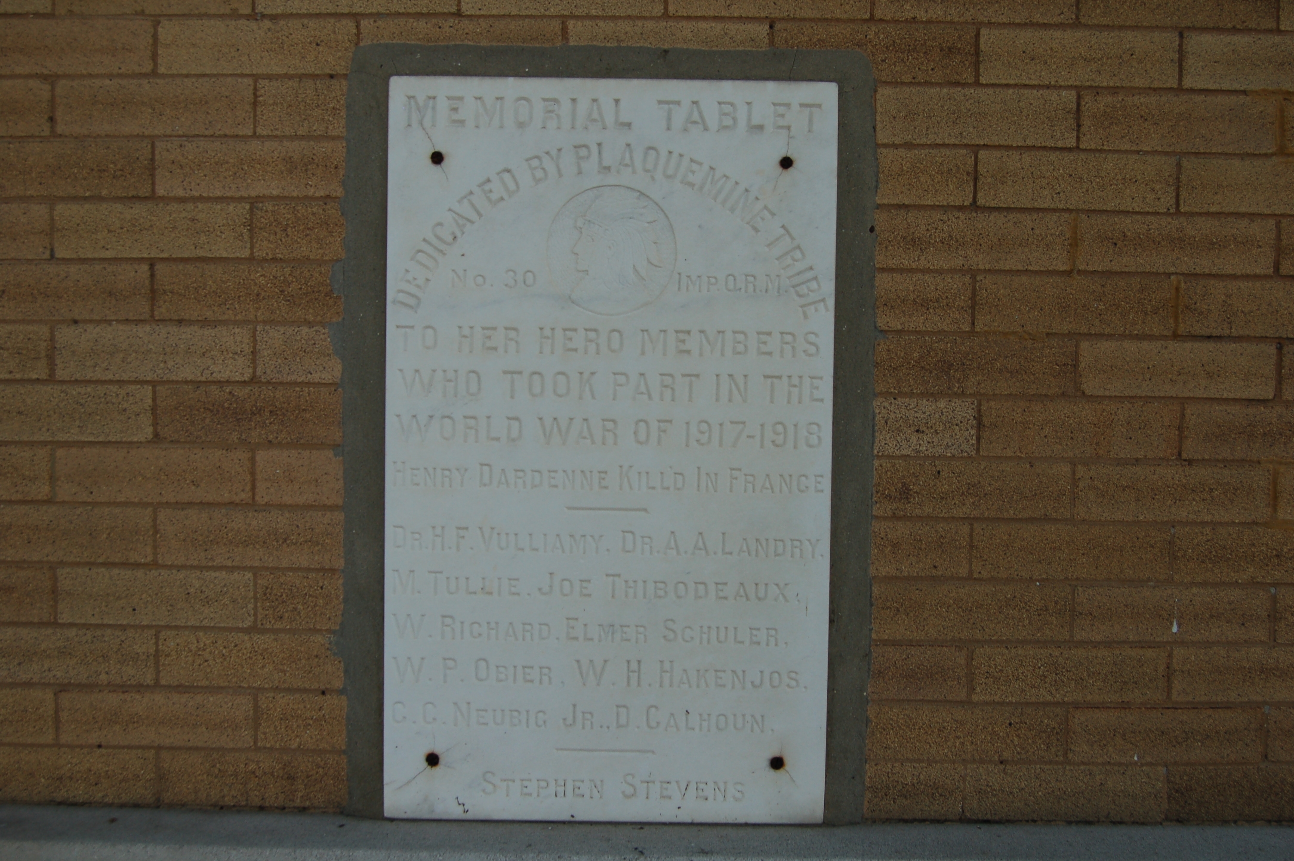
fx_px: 1401
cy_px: 430
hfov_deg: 49.6
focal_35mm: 39
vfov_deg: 34.1
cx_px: 647
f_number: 6.3
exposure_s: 1/160
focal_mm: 26
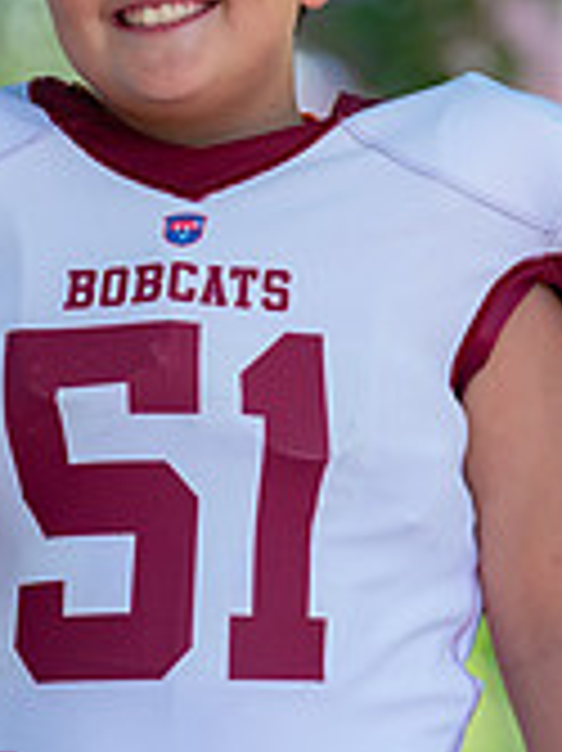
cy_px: 282
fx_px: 9494
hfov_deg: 3.4
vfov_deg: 4.5
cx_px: 194
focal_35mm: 438
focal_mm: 130
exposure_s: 1/320
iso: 160
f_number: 2.8
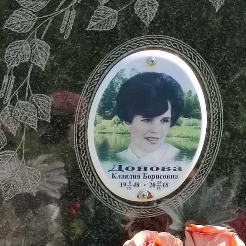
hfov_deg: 54.0
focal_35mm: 30
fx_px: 241
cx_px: 123
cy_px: 123
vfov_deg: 54.0
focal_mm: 6.04
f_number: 1.9
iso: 50
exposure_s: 1/366
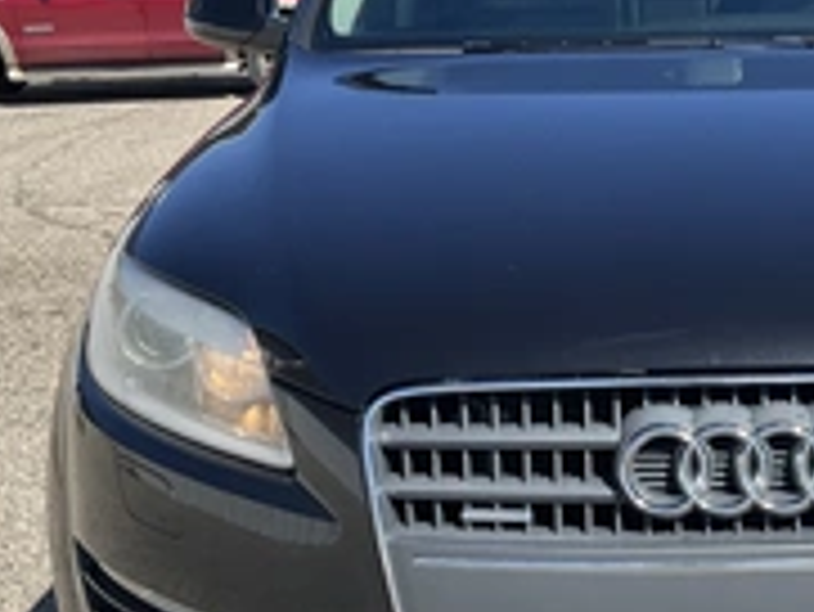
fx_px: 1506
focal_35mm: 64
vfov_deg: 22.9
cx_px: 688
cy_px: 342
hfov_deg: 29.3
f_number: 1.8
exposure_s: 1/1144
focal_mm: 3
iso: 25
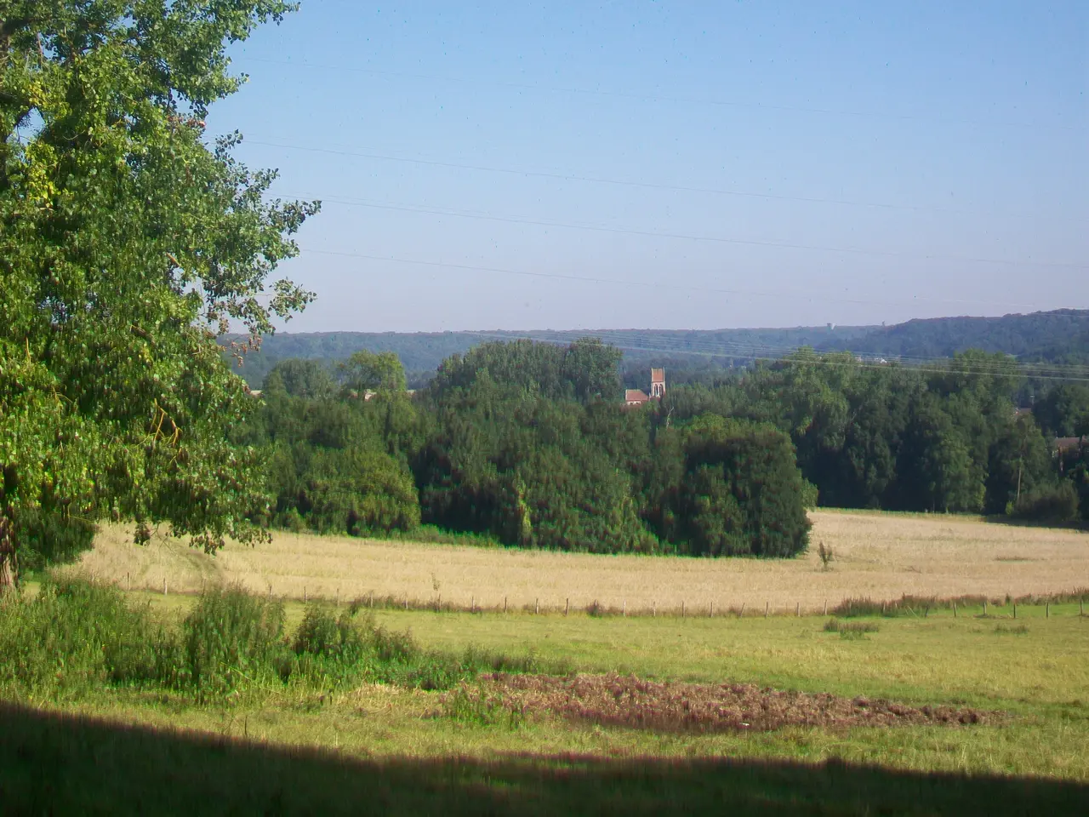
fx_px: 2076
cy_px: 408
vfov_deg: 22.3
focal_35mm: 66
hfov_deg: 29.4
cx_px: 544
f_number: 3.8
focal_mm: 11.8
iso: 64
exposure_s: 1/500
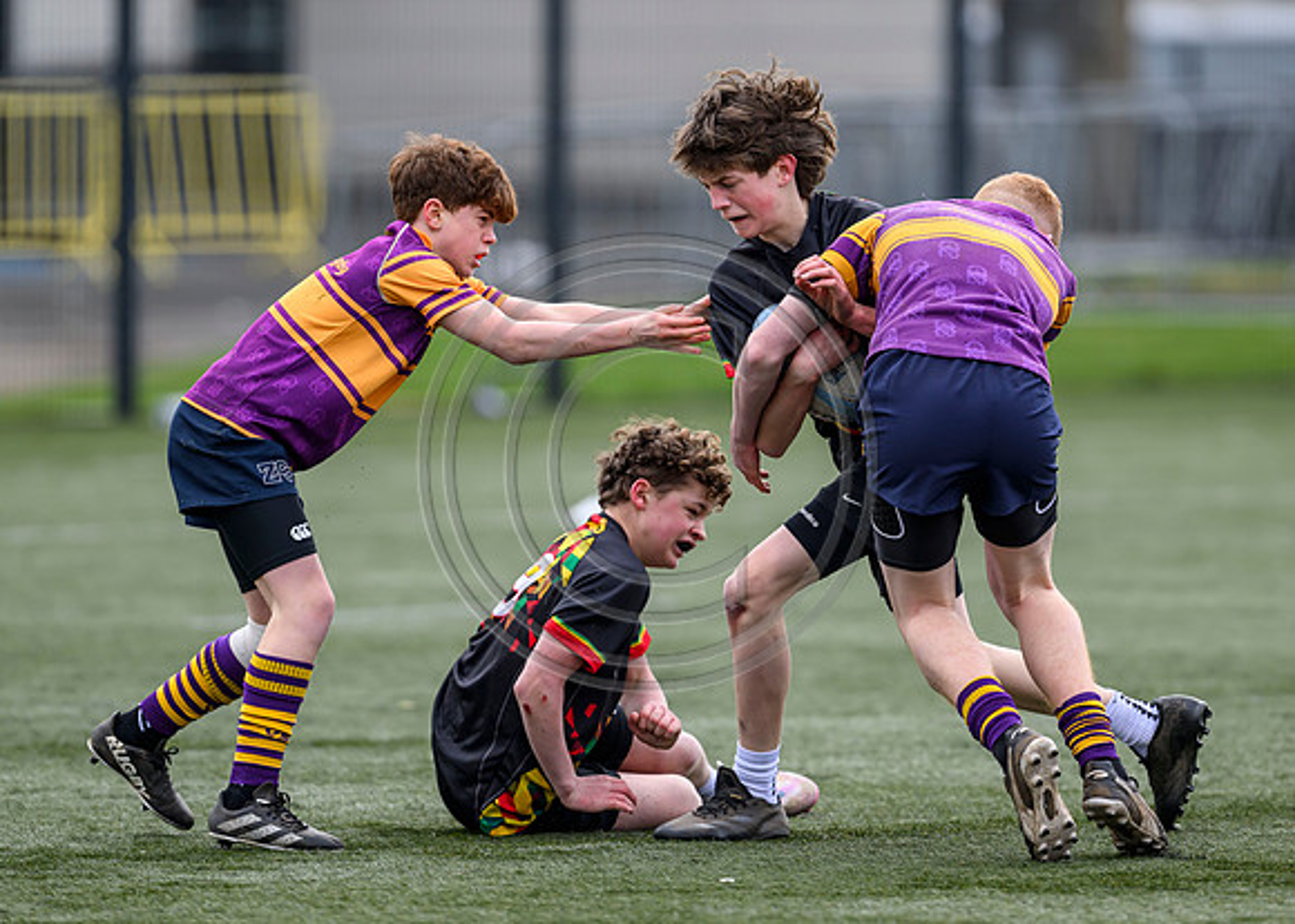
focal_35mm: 485
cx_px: 787
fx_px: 17824
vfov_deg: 3.0
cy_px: 405
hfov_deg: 4.2
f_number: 3.5
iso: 500
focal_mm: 400
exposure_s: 1/1600
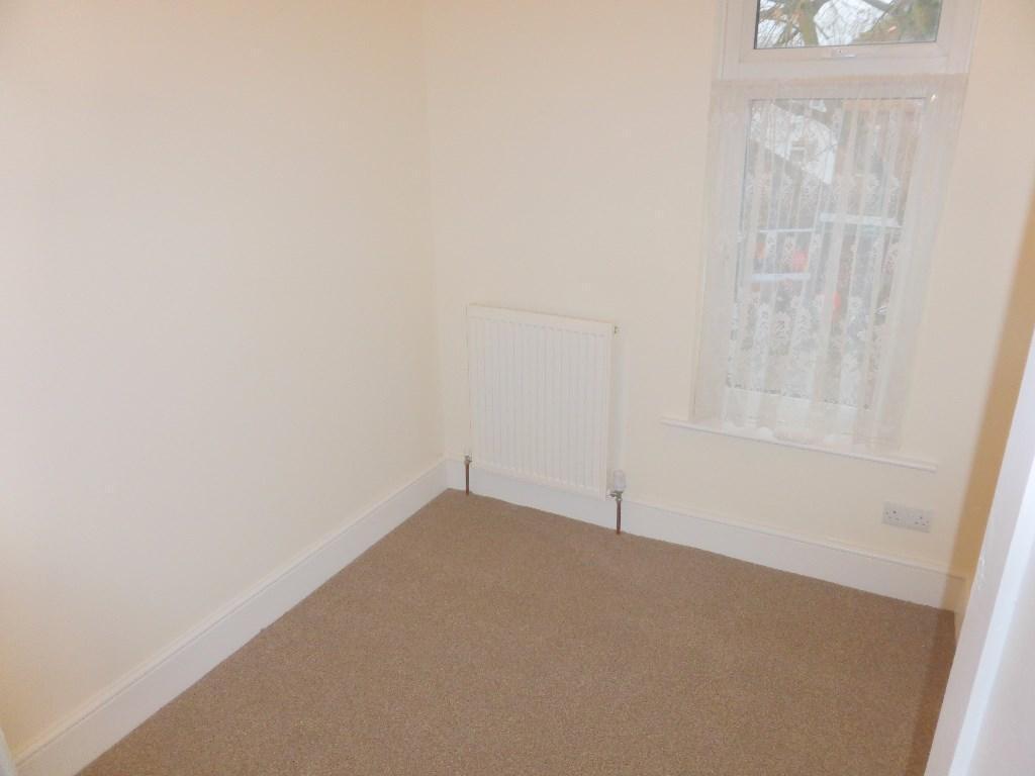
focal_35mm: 24
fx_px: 718
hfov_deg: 71.6
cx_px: 518
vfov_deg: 56.8
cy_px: 388
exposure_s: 1/60
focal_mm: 4.3
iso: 100
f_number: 3.3
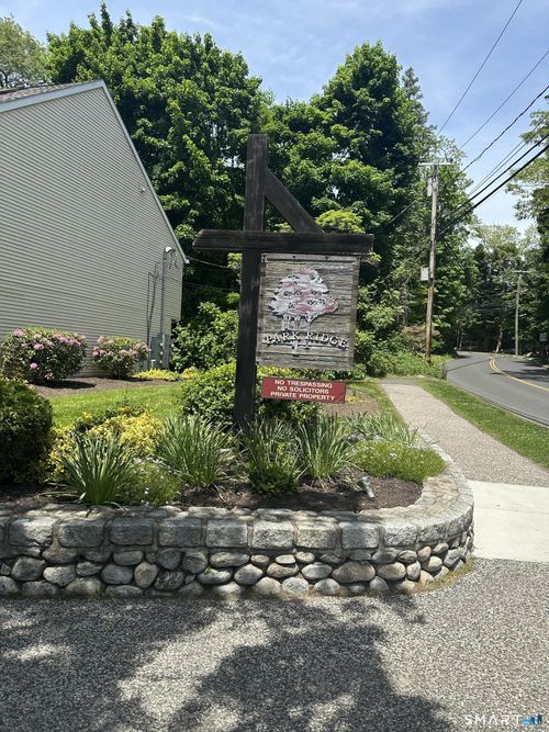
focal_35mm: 24
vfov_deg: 71.6
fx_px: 508
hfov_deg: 56.8
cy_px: 366
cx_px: 274
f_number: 1.78
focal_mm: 6.86
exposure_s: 1/2353
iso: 80
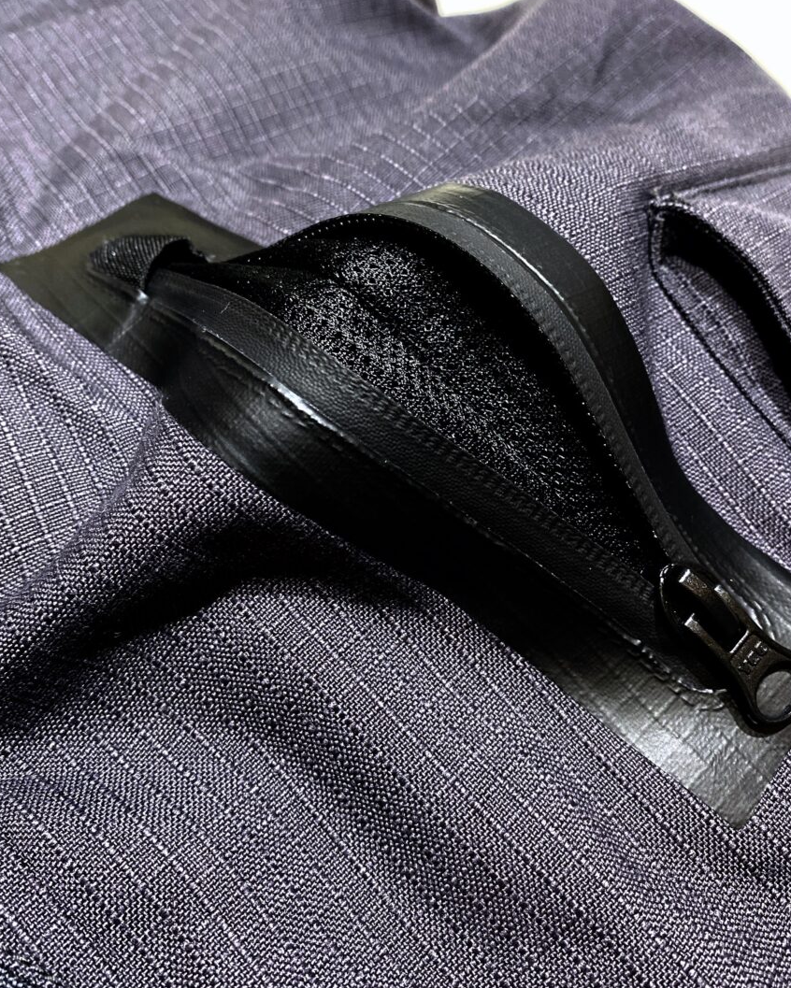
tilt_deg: -59.6
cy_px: 439
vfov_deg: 55.5
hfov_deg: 45.8
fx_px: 936
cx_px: 397
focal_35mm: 32
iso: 320
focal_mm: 4.25
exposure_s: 1/50
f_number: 1.8
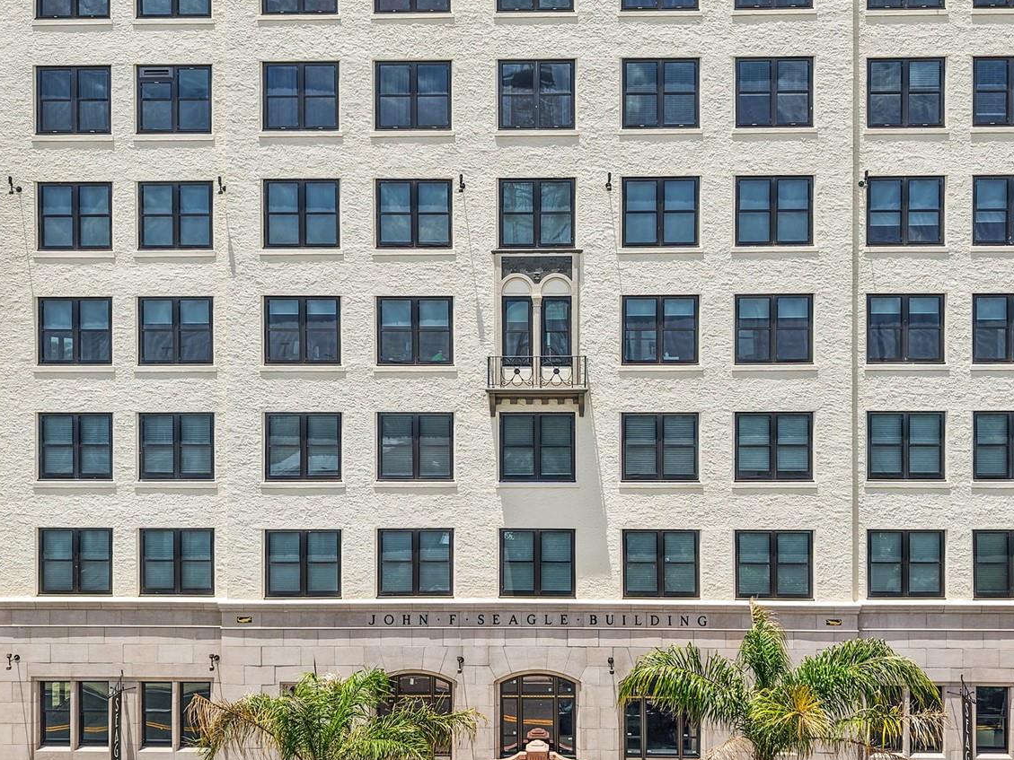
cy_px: 461
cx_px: 528
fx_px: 996
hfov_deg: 53.9
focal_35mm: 34
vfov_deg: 41.6
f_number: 1.8
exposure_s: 1/4000
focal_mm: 8.67
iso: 100
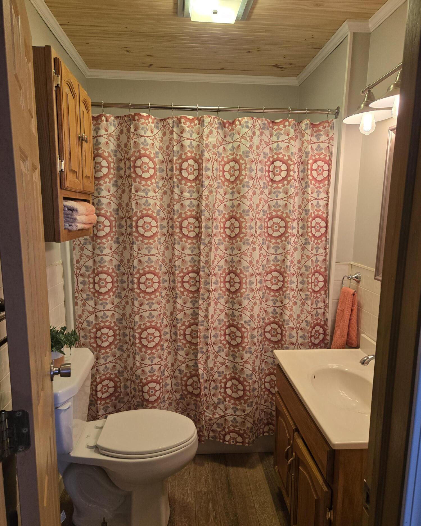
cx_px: 211
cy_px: 272
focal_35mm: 24
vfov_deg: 70.3
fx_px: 374
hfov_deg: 58.8
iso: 125
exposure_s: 1/120
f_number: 1.8
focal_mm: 5.4
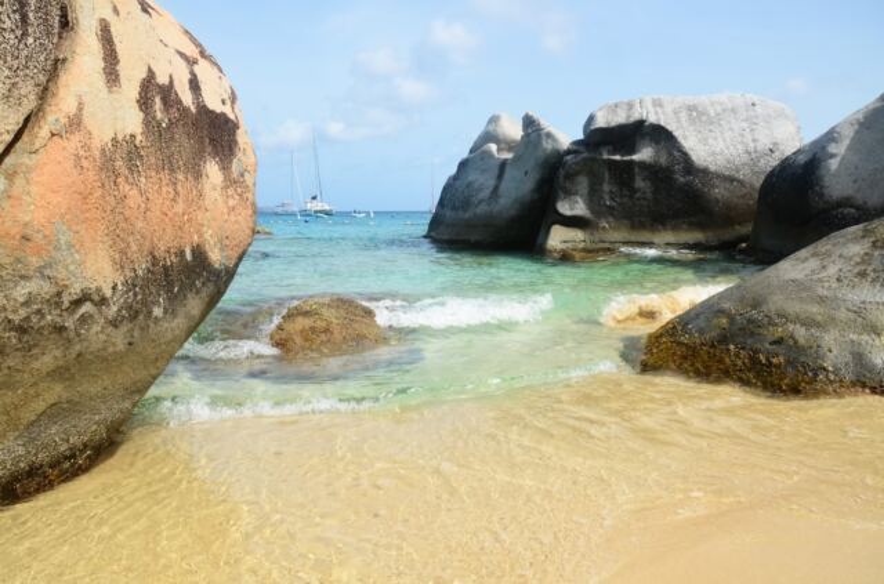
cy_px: 292
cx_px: 442
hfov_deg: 67.5
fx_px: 661
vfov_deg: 47.7
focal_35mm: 27
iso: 200
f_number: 16
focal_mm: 18
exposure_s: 1/125
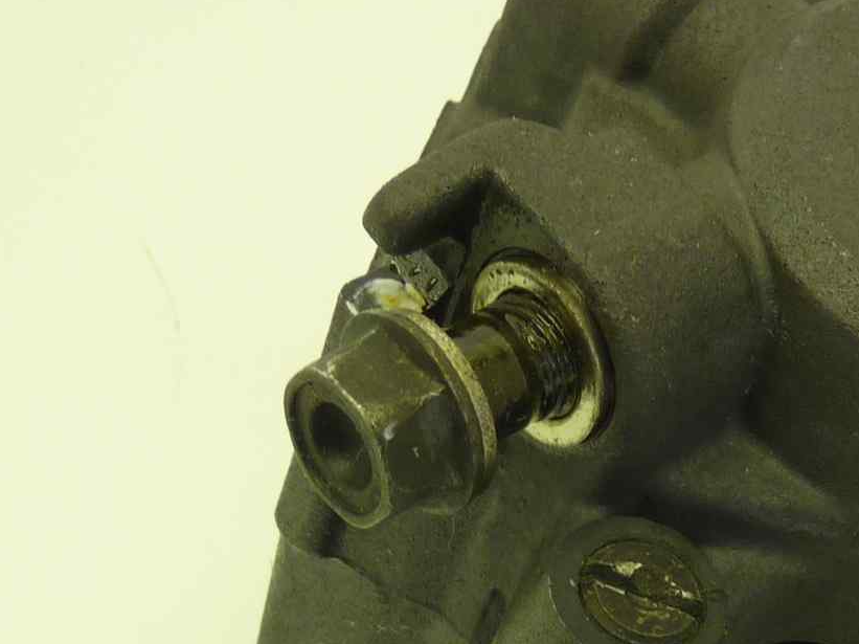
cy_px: 681
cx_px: 682
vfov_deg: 18.3
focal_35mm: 78
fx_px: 1935
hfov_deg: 24.6
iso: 80
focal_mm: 4.1
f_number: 3.3
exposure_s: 1/25
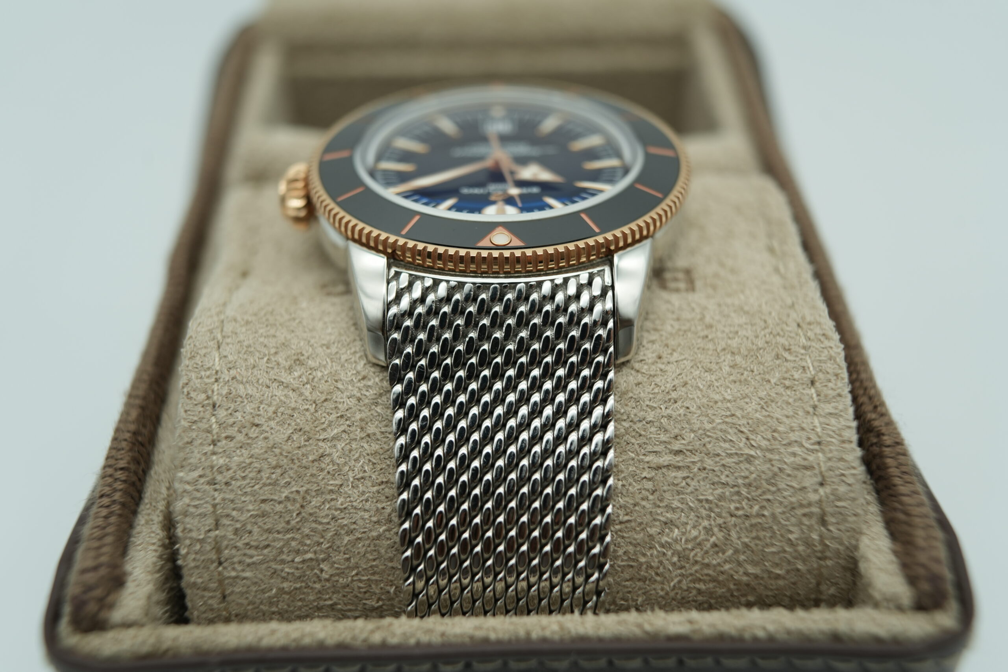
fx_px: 980
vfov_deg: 37.9
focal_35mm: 35
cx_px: 504
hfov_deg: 54.4
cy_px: 336
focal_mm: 35
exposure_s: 1/250
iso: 400
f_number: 5
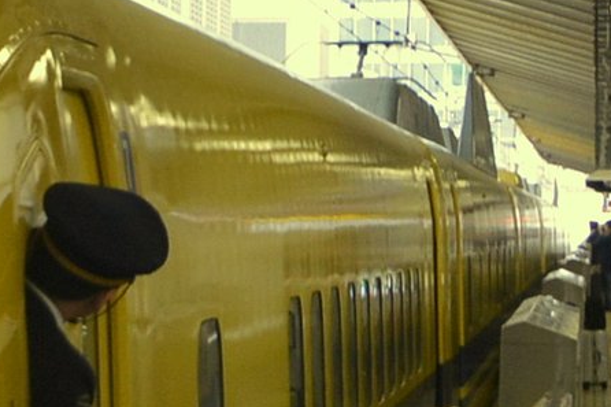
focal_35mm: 62
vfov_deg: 21.4
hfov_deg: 32.2
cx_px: 399
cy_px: 375
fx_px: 1052
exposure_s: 1/100
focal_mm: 18
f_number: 5
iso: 400
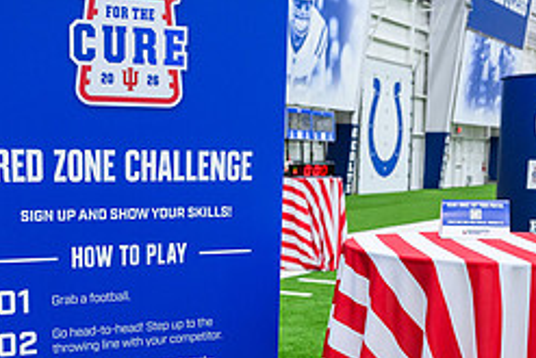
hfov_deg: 33.4
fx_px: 894
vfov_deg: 22.2
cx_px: 240
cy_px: 306
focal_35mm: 60
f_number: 2.8
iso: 1250
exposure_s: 1/200
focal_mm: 24
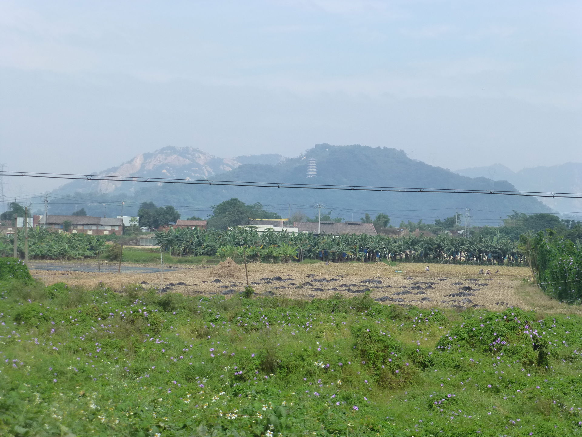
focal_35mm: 66
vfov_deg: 22.3
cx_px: 291
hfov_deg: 29.4
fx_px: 1110
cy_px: 218
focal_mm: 11.7
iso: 160
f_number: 4.9
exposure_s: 1/500
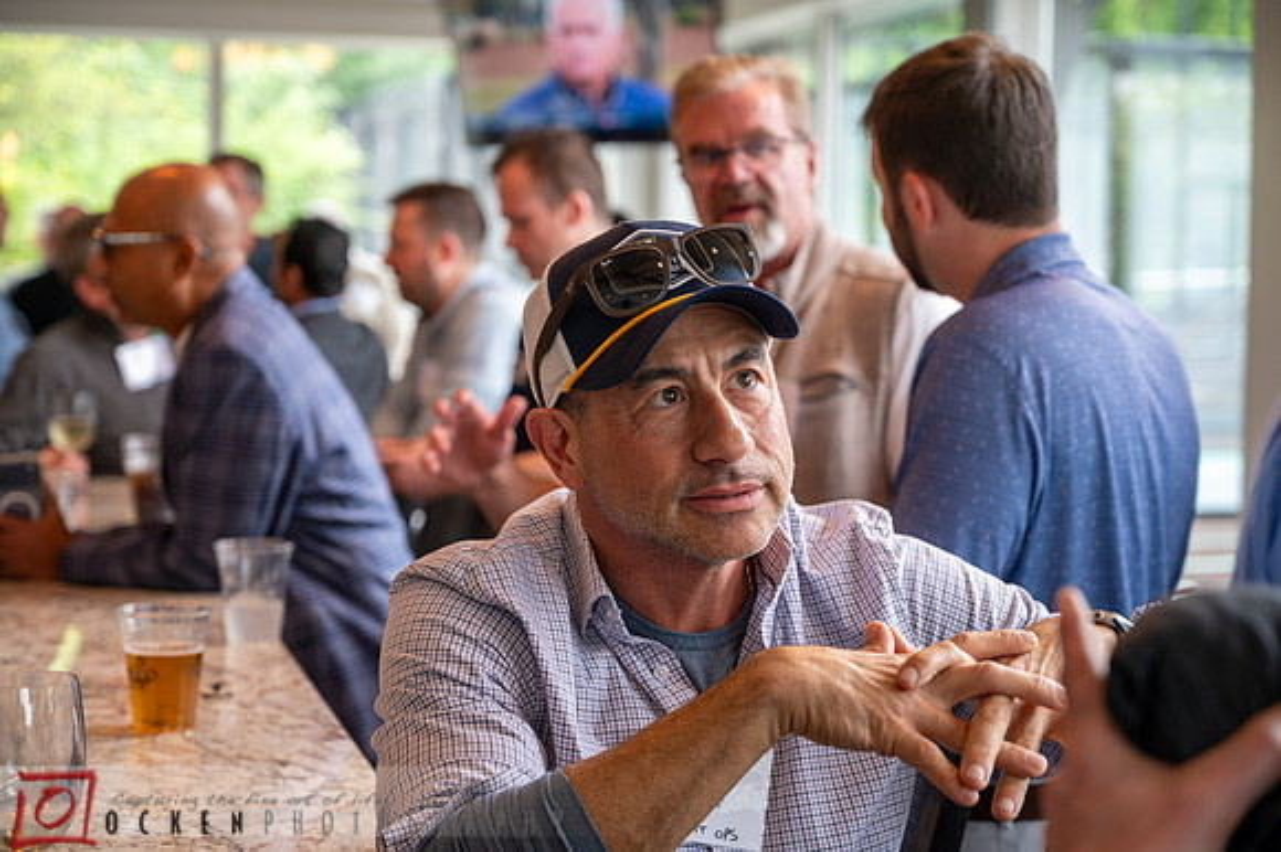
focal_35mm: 67
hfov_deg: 30.1
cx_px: 640
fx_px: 2383
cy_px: 426
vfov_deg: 20.3
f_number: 4
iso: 640
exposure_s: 1/60
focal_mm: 67
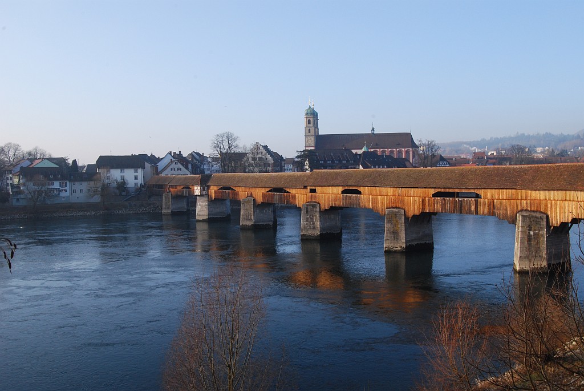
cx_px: 292
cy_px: 196
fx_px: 560
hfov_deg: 55.1
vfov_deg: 38.4
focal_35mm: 34
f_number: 16
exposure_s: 1/80
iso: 400
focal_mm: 23
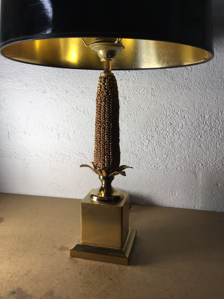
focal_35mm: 29
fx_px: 250
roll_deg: -1.0
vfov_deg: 61.7
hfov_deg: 48.2
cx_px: 112
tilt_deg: -9.6
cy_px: 150
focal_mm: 4.15
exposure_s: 1/100
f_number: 2.2
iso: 40
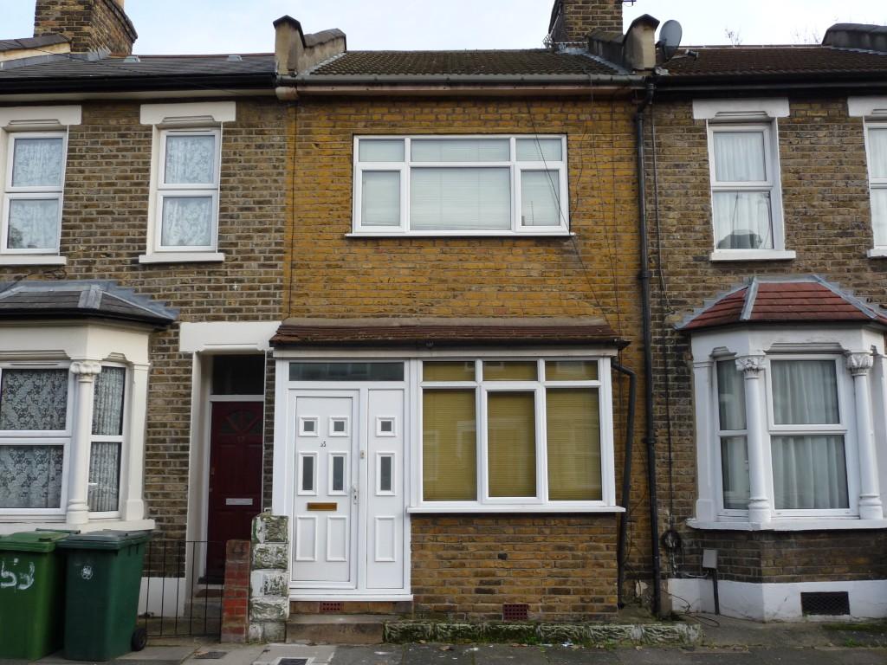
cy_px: 332
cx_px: 444
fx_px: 820
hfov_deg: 56.8
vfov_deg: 44.2
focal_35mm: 32
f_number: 3.5
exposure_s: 1/200
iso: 100
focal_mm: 5.3
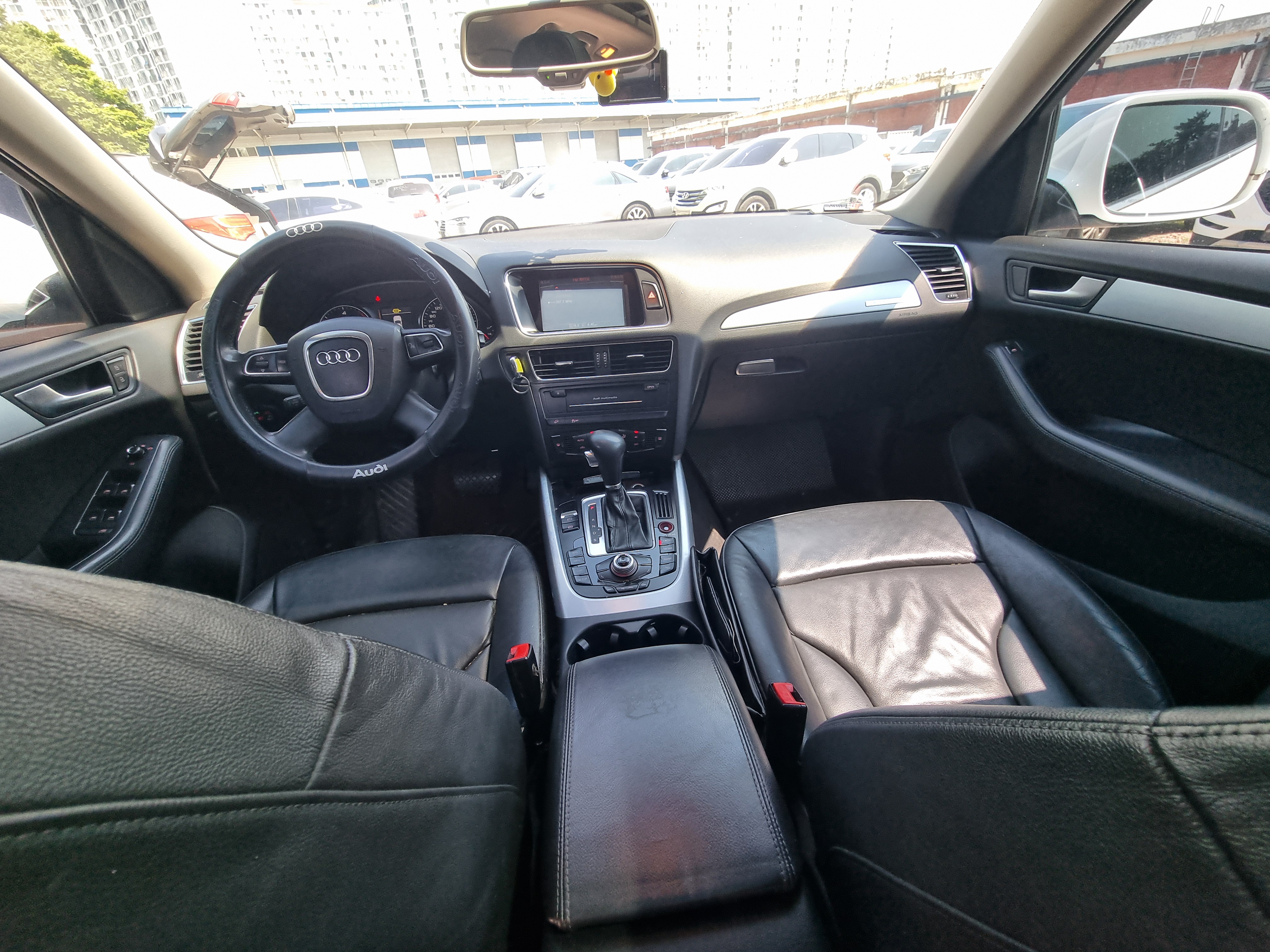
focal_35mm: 13
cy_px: 476
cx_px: 635
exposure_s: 1/120
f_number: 2.2
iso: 100
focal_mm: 2.2
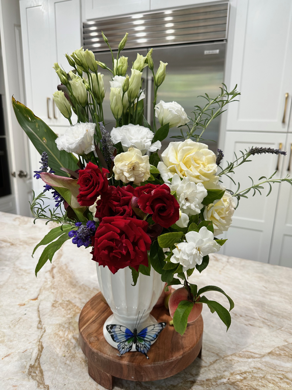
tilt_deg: -14.7
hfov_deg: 56.8
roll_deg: -1.4
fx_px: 270
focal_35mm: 24
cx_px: 146
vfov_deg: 71.6
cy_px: 195
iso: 160
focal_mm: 6.86
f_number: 1.78
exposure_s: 1/60
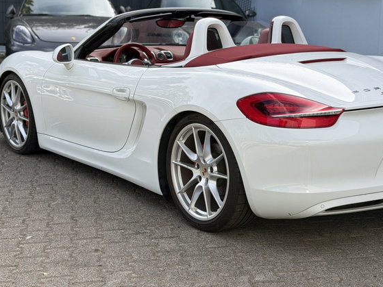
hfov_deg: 29.3
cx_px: 245
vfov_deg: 22.2
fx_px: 730
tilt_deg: -9.7
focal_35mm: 66
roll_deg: -1.8
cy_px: 118
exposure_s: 1/1543
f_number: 1.78
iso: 64
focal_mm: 6.76
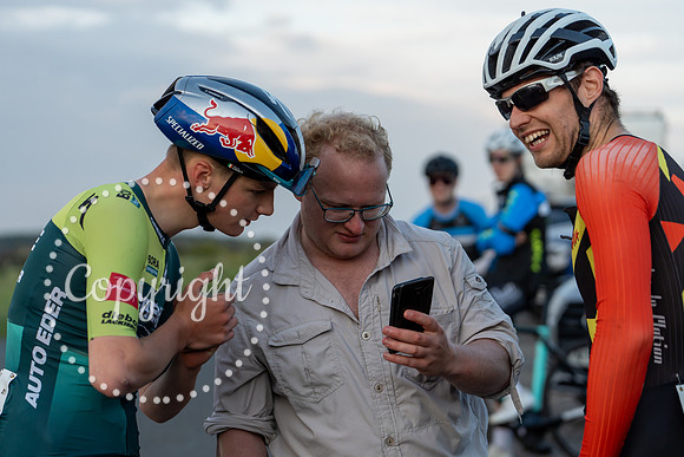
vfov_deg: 16.3
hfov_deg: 24.2
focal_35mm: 84
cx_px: 342
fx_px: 1596
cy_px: 228
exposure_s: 1/1250
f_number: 3.2
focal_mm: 84
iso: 400
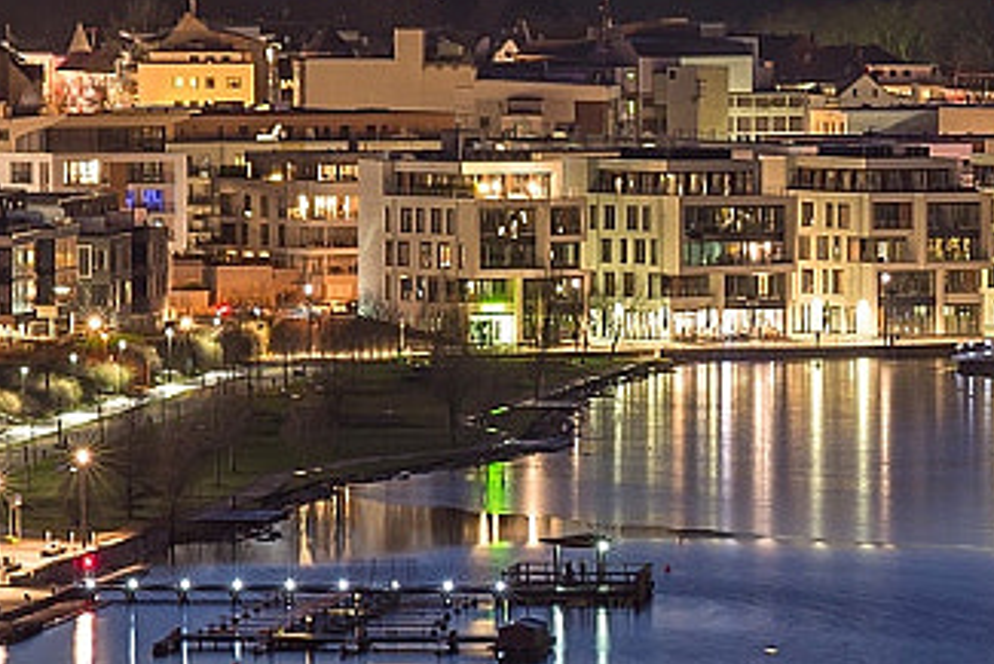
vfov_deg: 3.3
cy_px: 490
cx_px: 1477
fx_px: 11546
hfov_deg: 4.9
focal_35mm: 418
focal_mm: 85
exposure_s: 20
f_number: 5.6
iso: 100
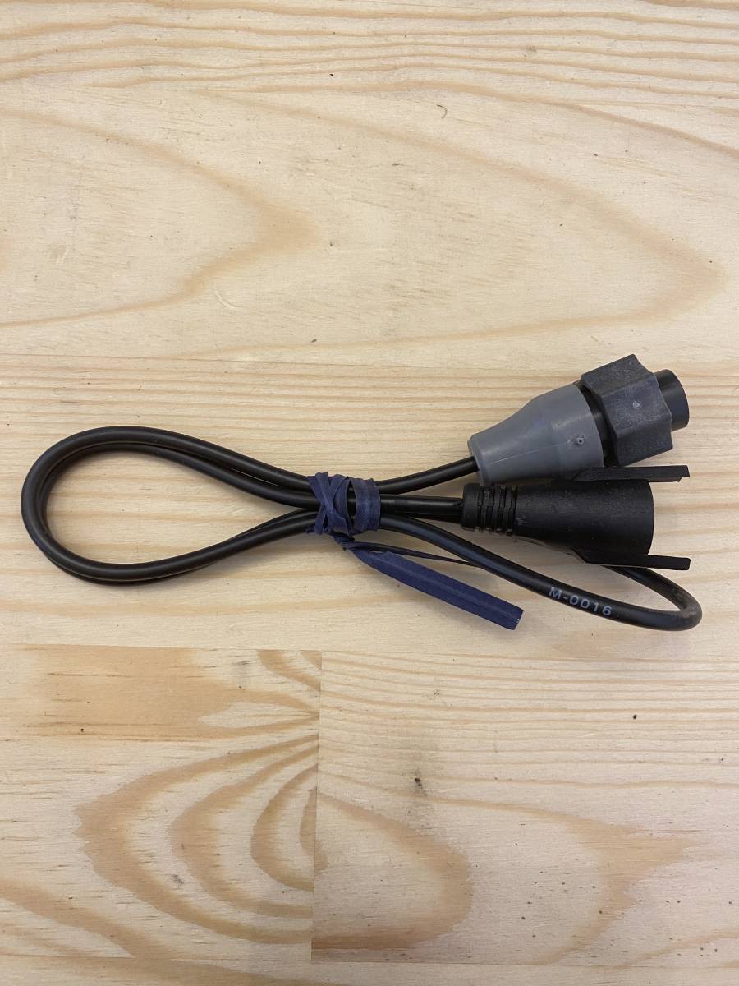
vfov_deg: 67.3
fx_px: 740
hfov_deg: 53.1
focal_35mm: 26
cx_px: 370
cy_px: 493
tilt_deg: -85.4
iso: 160
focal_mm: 4.25
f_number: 1.8
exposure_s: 1/50
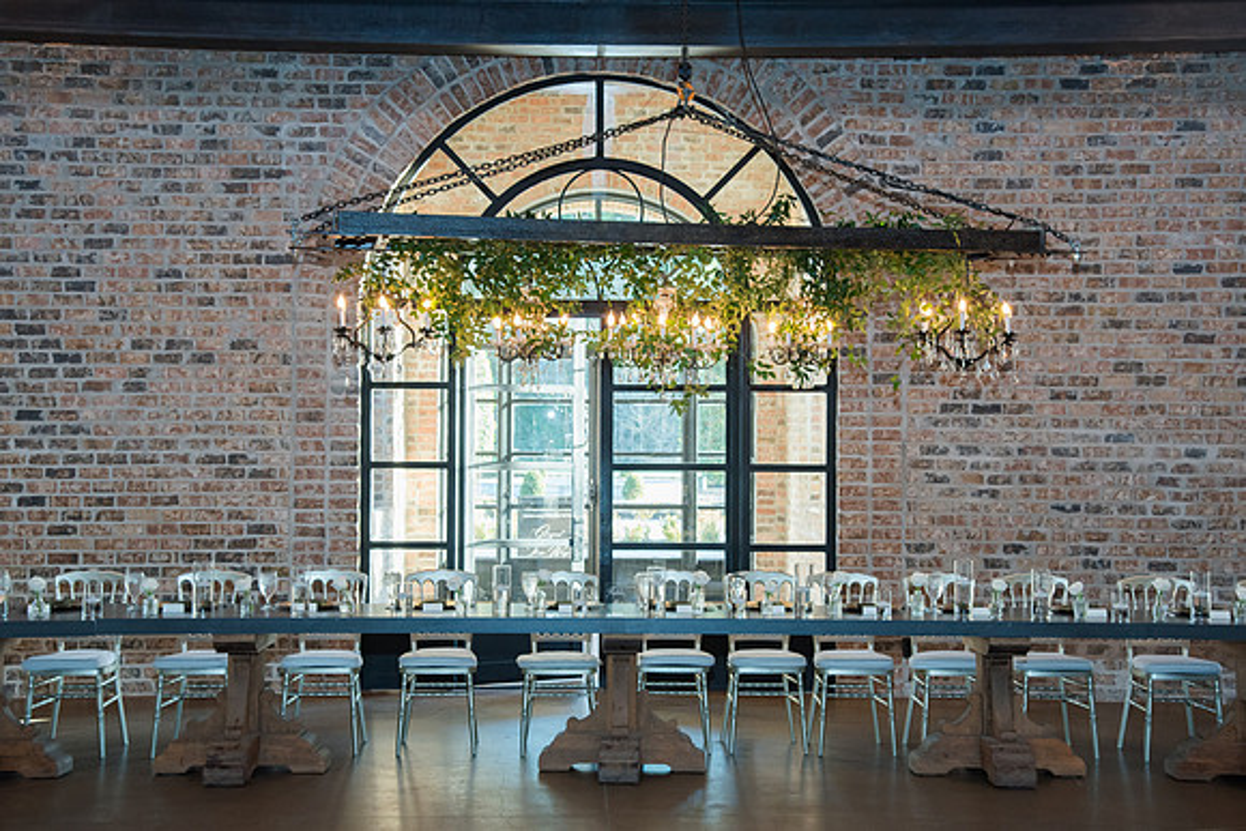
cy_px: 410
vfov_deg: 25.9
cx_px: 622
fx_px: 1810
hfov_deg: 38.0
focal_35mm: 52
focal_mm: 50
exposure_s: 1/60
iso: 1250
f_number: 5.6
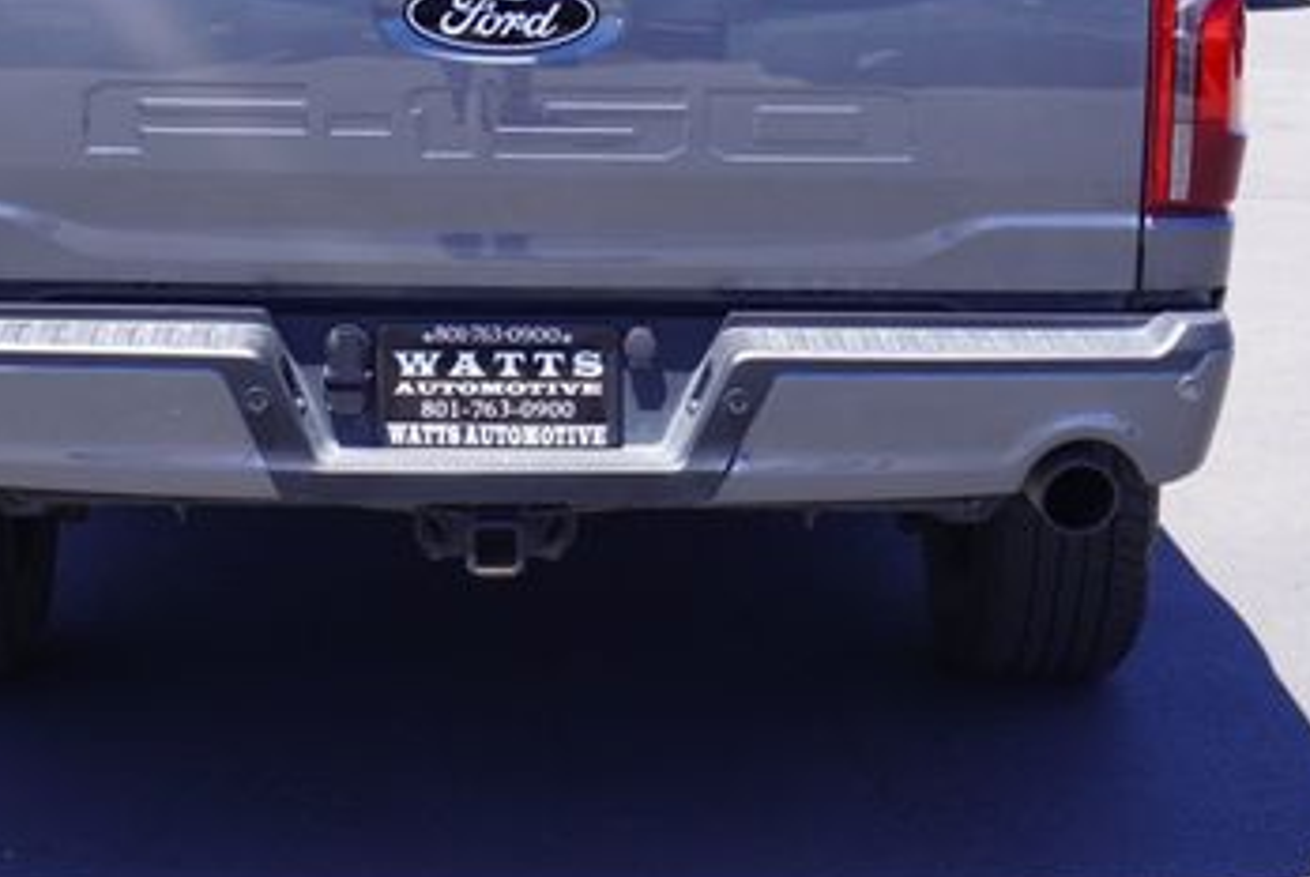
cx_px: 512
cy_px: 162
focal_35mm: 91
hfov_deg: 22.3
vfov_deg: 15.0
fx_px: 3313
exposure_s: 1/100
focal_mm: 33
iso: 100
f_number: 8
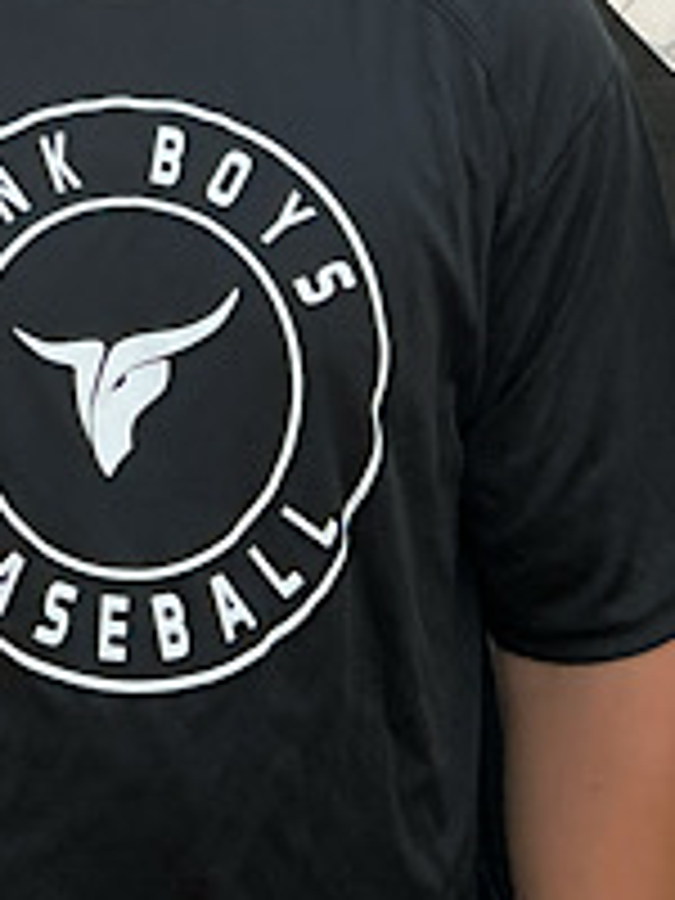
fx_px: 1508
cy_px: 81
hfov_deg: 24.8
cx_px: 126
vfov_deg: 31.6
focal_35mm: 58
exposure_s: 1/1342
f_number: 1.8
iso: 25
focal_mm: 3
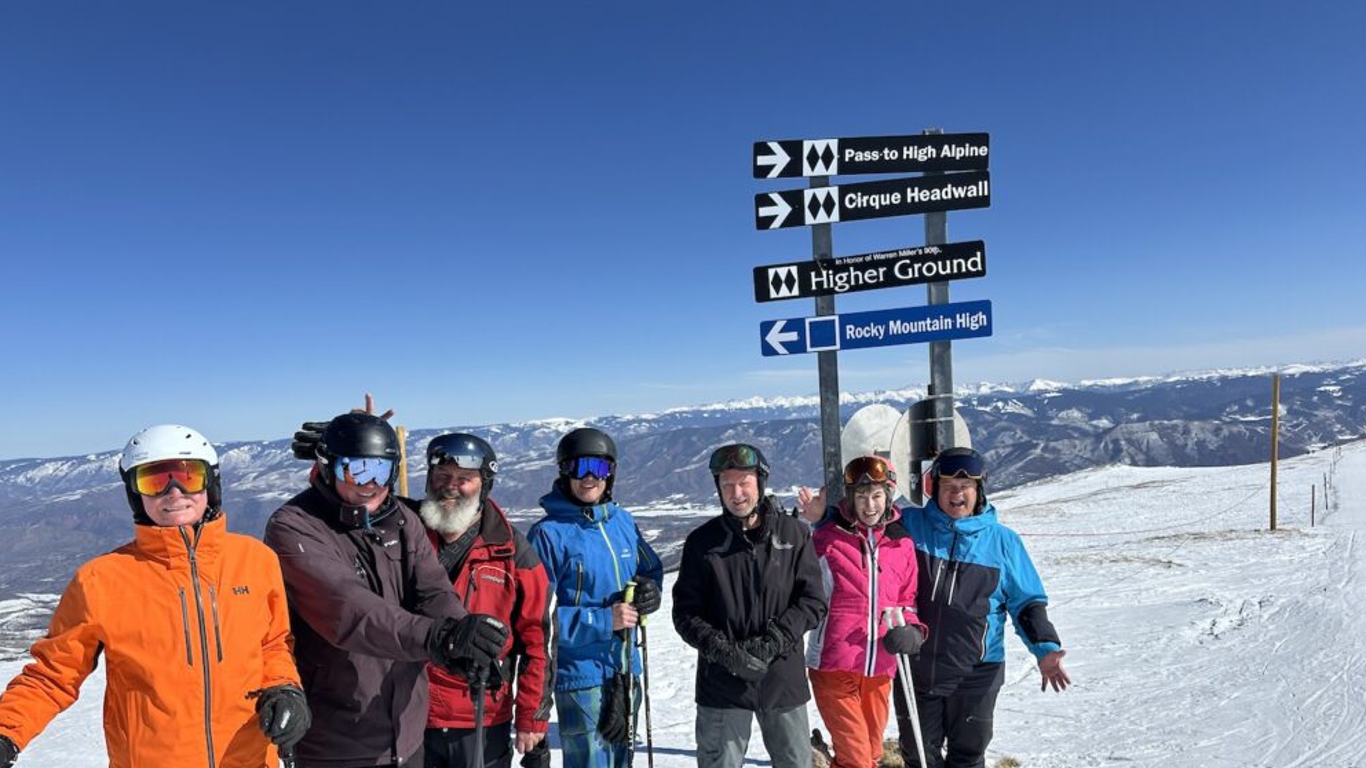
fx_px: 978
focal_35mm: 27
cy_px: 519
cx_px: 702
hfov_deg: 69.8
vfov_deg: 42.3
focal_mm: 6.86
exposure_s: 1/8929
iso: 80
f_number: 1.78
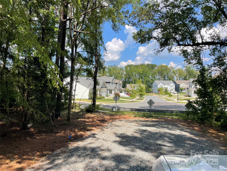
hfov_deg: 67.3
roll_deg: -1.3
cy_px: 86
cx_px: 114
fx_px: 170
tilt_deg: -1.8
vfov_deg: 53.1
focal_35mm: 26
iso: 32
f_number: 1.6
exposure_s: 1/2092
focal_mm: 4.2
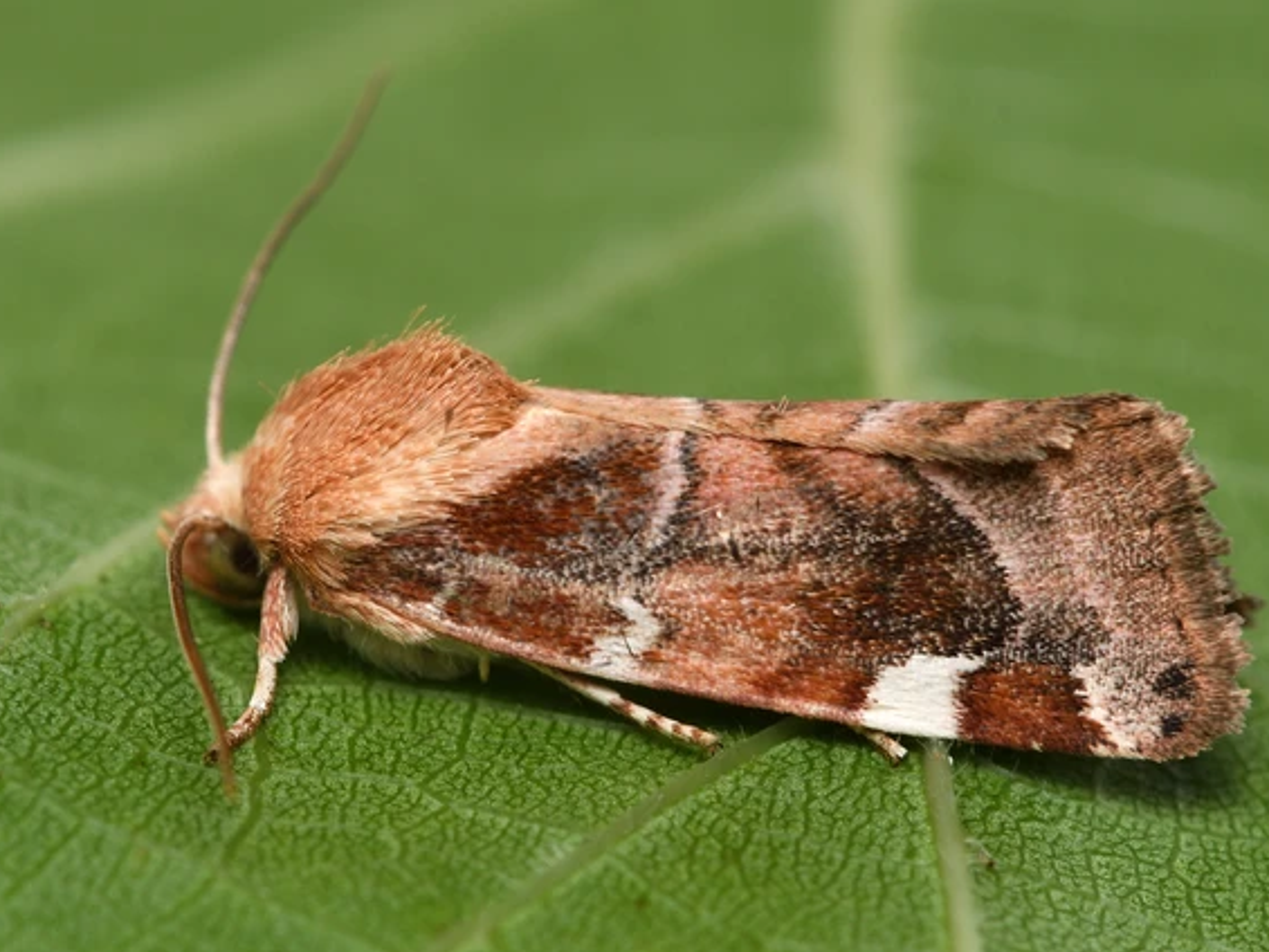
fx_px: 8983
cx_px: 705
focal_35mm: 245
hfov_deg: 8.1
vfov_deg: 6.1
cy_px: 476
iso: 100
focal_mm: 150
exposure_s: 1/250
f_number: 8
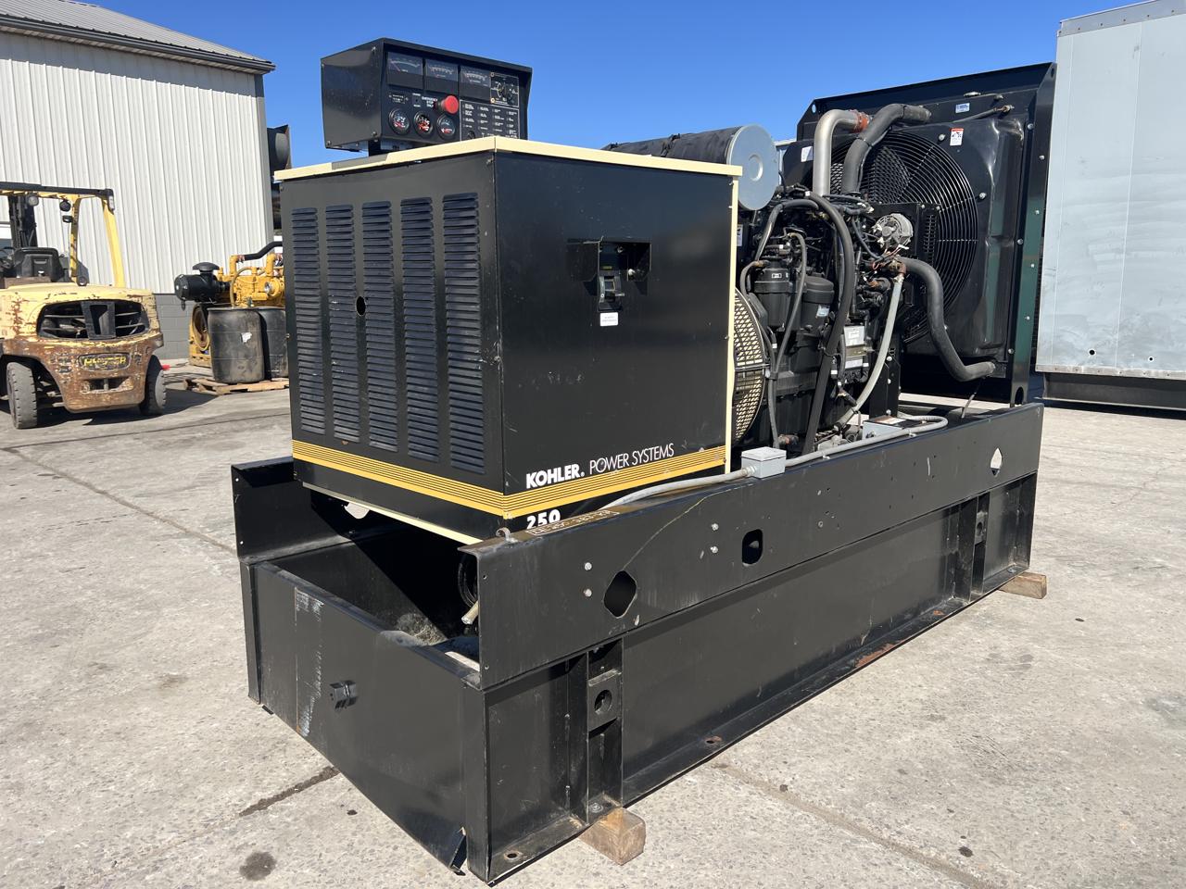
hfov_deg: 67.3
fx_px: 891
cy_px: 444
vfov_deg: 53.1
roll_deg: +1.5
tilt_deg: -7.4
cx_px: 593
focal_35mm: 26
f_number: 1.5
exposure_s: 1/2915
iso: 50
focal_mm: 5.7
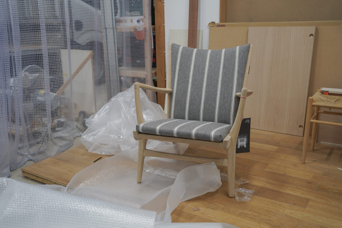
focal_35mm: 35
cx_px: 171
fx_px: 332
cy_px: 114
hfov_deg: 54.4
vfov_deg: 37.9
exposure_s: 1/40
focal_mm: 35
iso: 320
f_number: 5
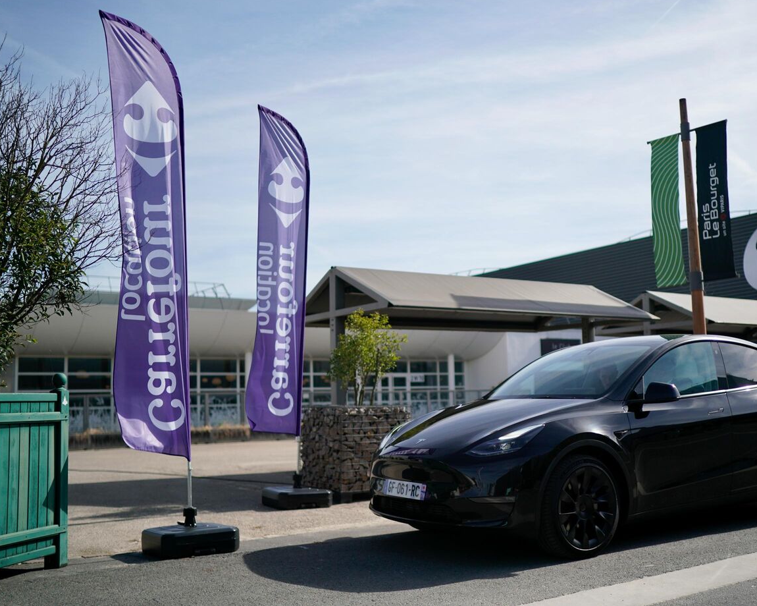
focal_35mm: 40
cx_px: 452
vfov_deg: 37.3
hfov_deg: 45.6
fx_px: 896
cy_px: 299
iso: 200
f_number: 1.4
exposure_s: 1/16000
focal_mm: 35
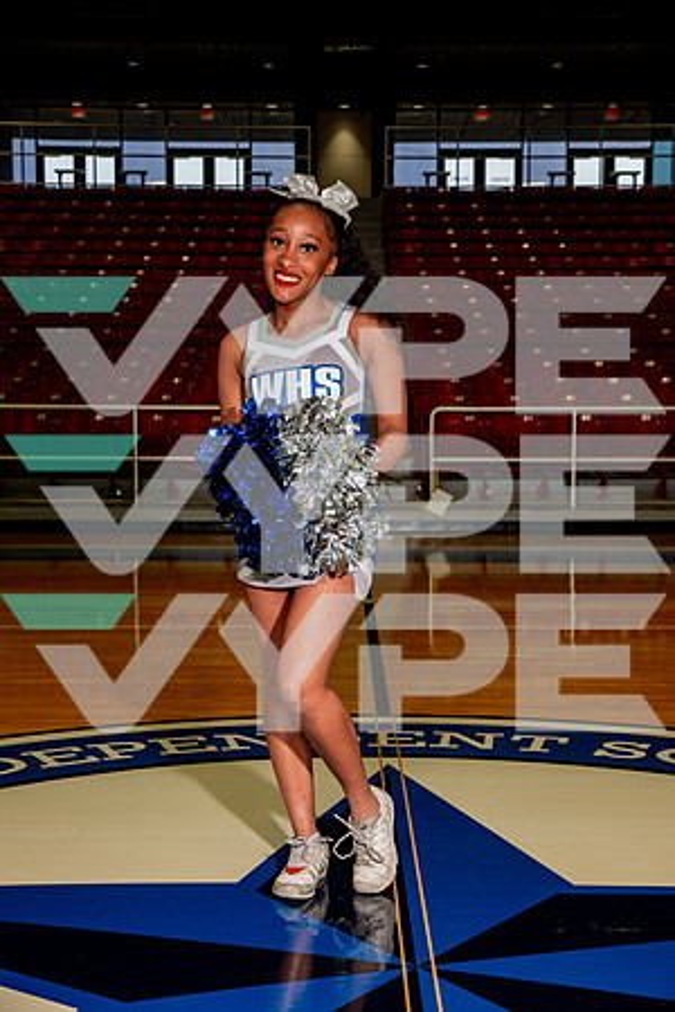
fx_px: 1631
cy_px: 506
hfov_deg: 23.4
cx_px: 338
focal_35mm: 58
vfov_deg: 34.5
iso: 800
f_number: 7.1
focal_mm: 58
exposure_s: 1/320
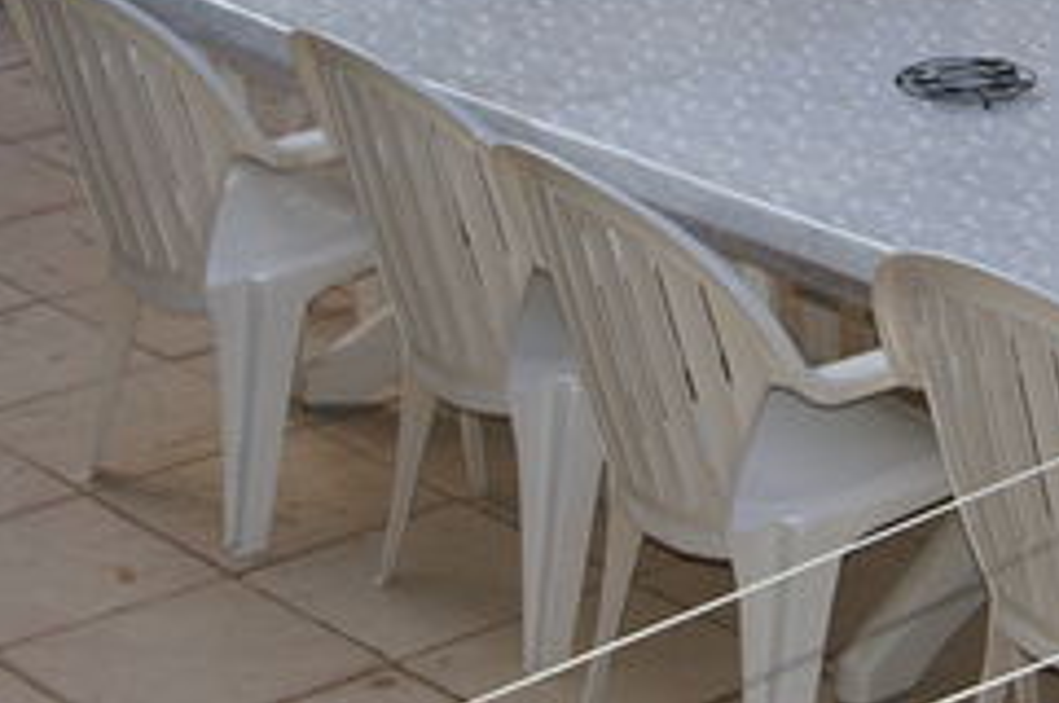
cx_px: 997
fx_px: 4025
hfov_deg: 14.8
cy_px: 59
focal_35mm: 137
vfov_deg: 9.9
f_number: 6.3
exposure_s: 1/80
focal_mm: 22
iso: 100
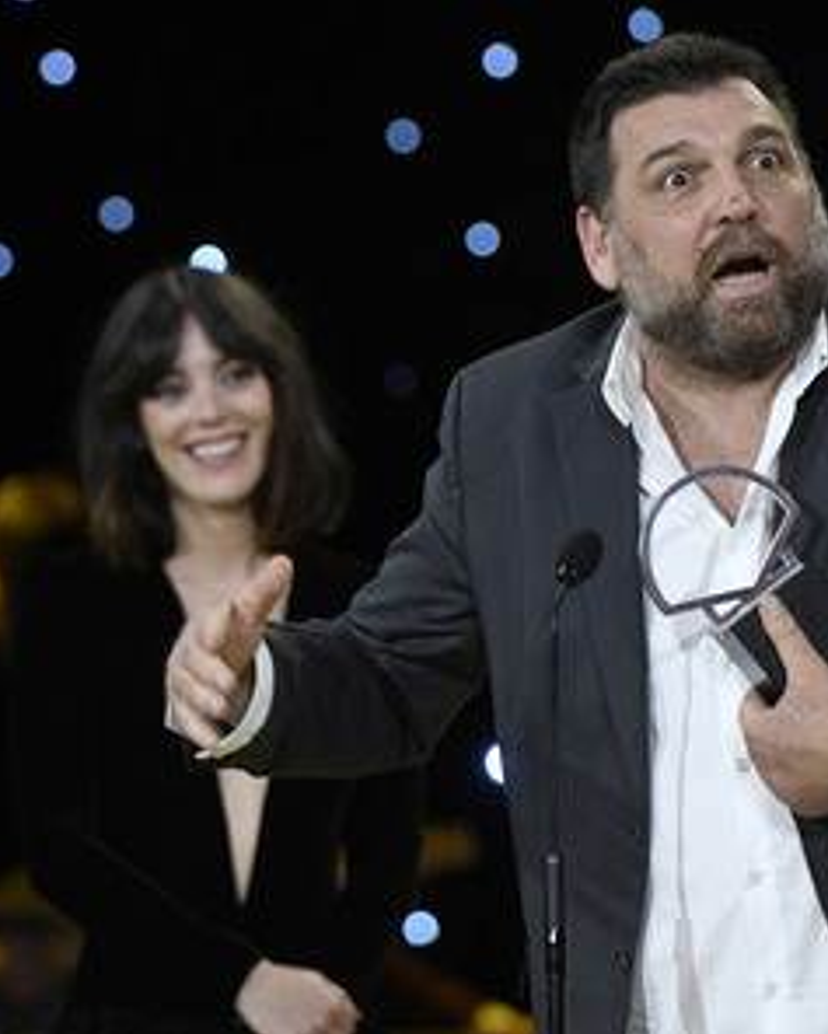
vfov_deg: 6.8
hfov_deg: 5.4
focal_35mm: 286
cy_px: 520
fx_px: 8756
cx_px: 501
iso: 2000
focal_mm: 200
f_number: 4
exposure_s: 1/320
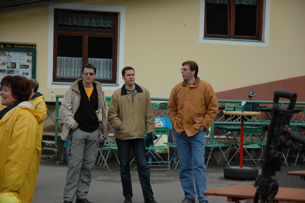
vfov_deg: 13.0
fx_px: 889
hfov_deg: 19.5
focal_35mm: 105
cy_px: 102
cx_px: 152
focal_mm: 70
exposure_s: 1/500
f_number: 4.5
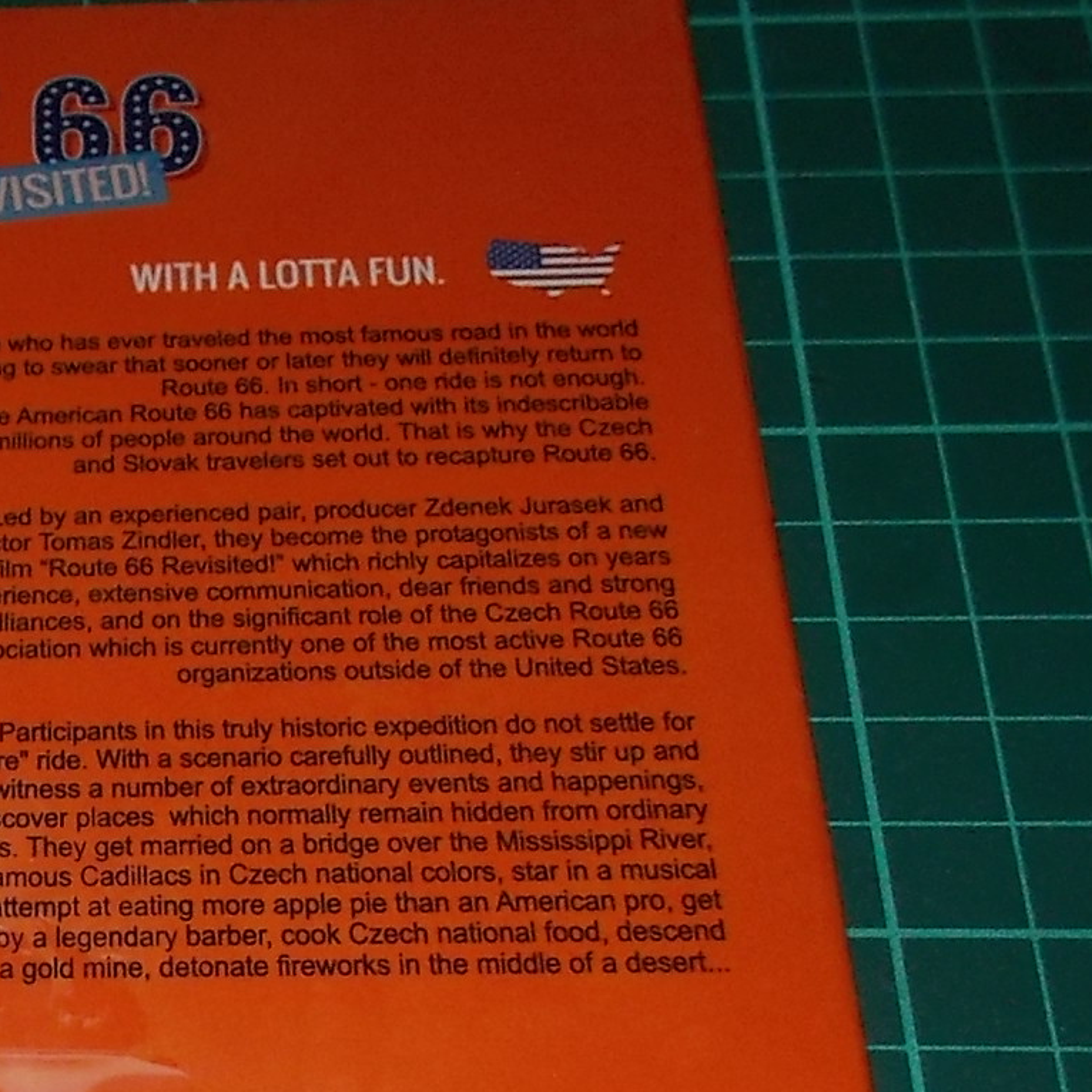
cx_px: -143
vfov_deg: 21.9
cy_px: 1089
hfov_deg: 21.5
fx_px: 2712
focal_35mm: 76
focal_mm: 4.1
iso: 200
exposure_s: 1/30
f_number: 3.3
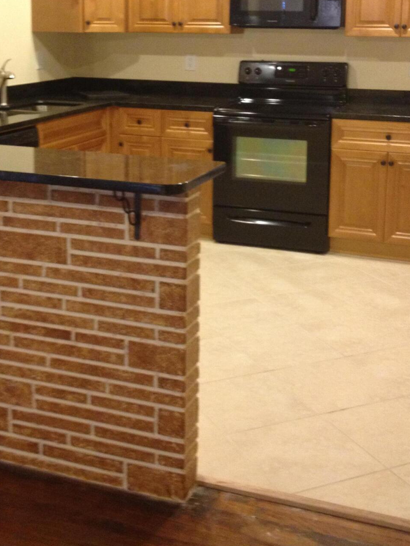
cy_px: 142
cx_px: 180
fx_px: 868
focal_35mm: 55
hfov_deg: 26.5
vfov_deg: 34.3
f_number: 2.4
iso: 250
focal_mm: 4.28
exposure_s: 1/20
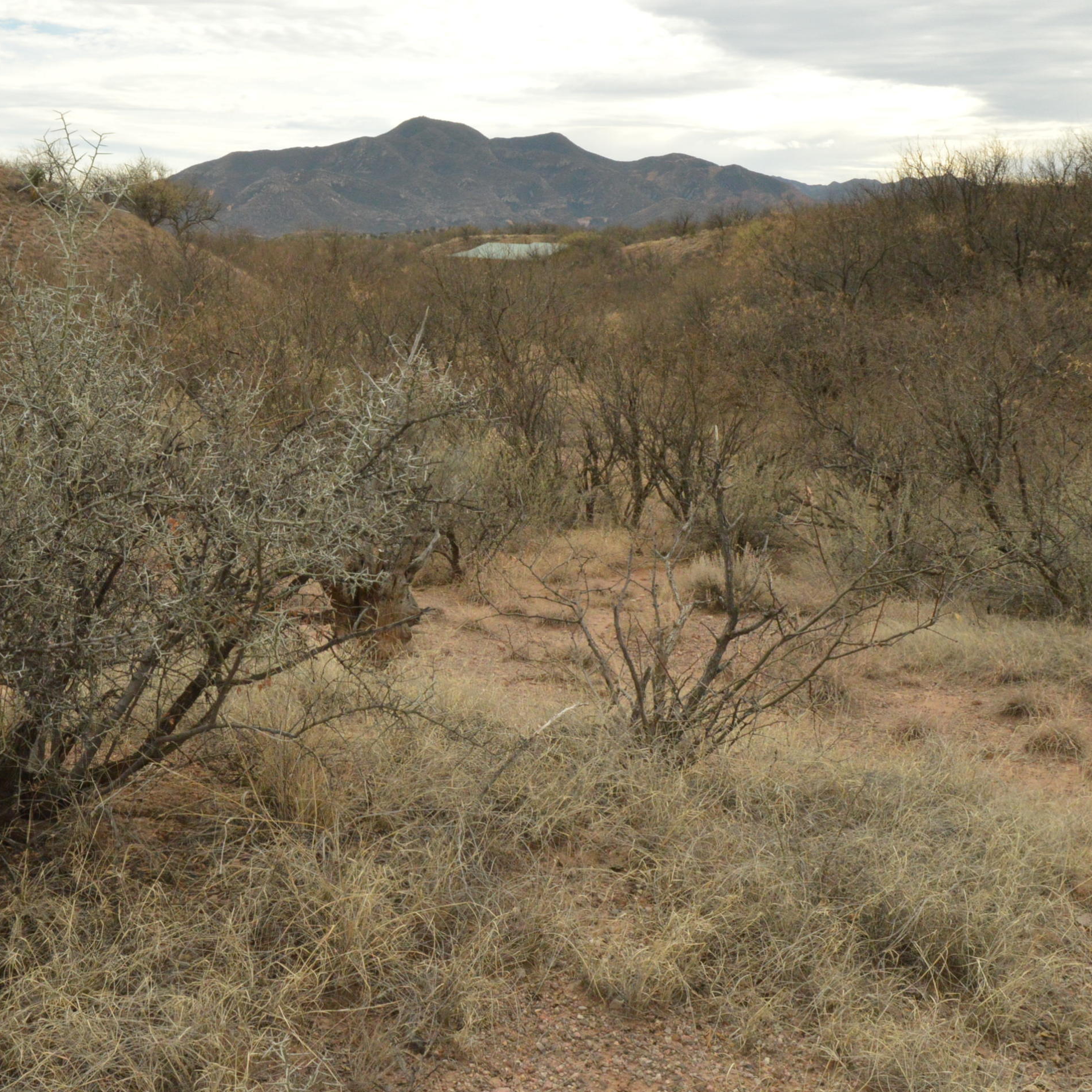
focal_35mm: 44
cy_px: 556
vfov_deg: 38.3
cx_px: 296
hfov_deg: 37.6
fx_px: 1570
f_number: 20
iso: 1600
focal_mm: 22
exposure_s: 1/320
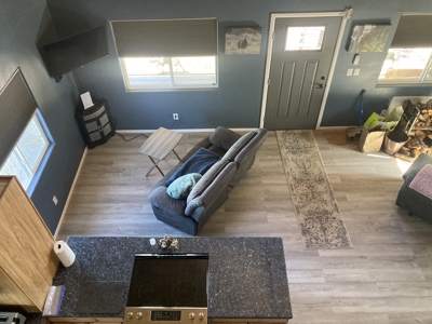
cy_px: 162
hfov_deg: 63.4
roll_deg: +1.7
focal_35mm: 28
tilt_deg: -44.9
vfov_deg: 49.7
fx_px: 349
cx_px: 216
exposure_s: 1/59
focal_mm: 3.99
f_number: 1.8
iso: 320
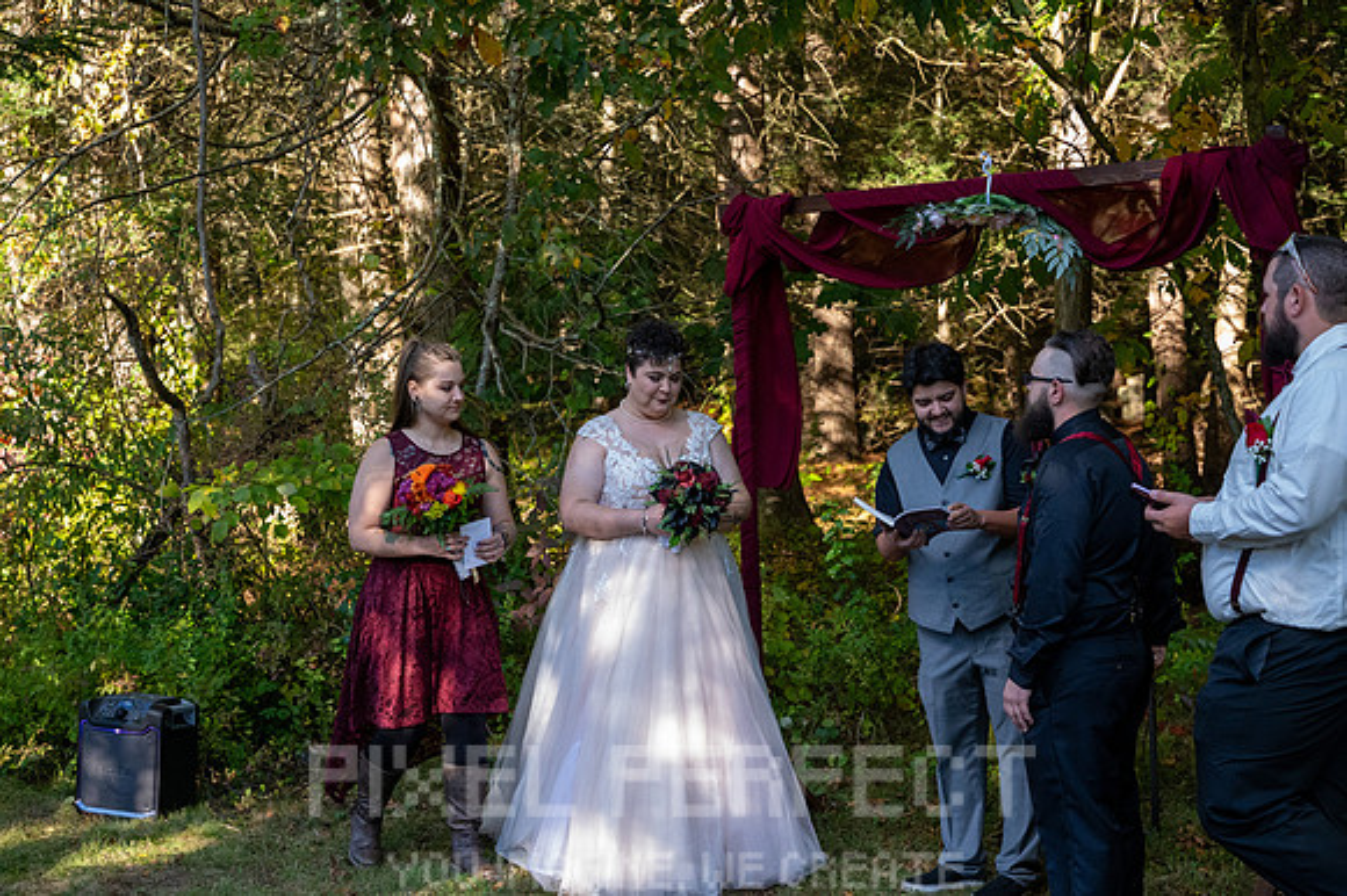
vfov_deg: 26.0
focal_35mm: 52
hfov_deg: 38.2
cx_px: 674
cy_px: 448
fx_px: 1944
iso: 6400
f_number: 4.5
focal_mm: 52
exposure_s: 1/3200
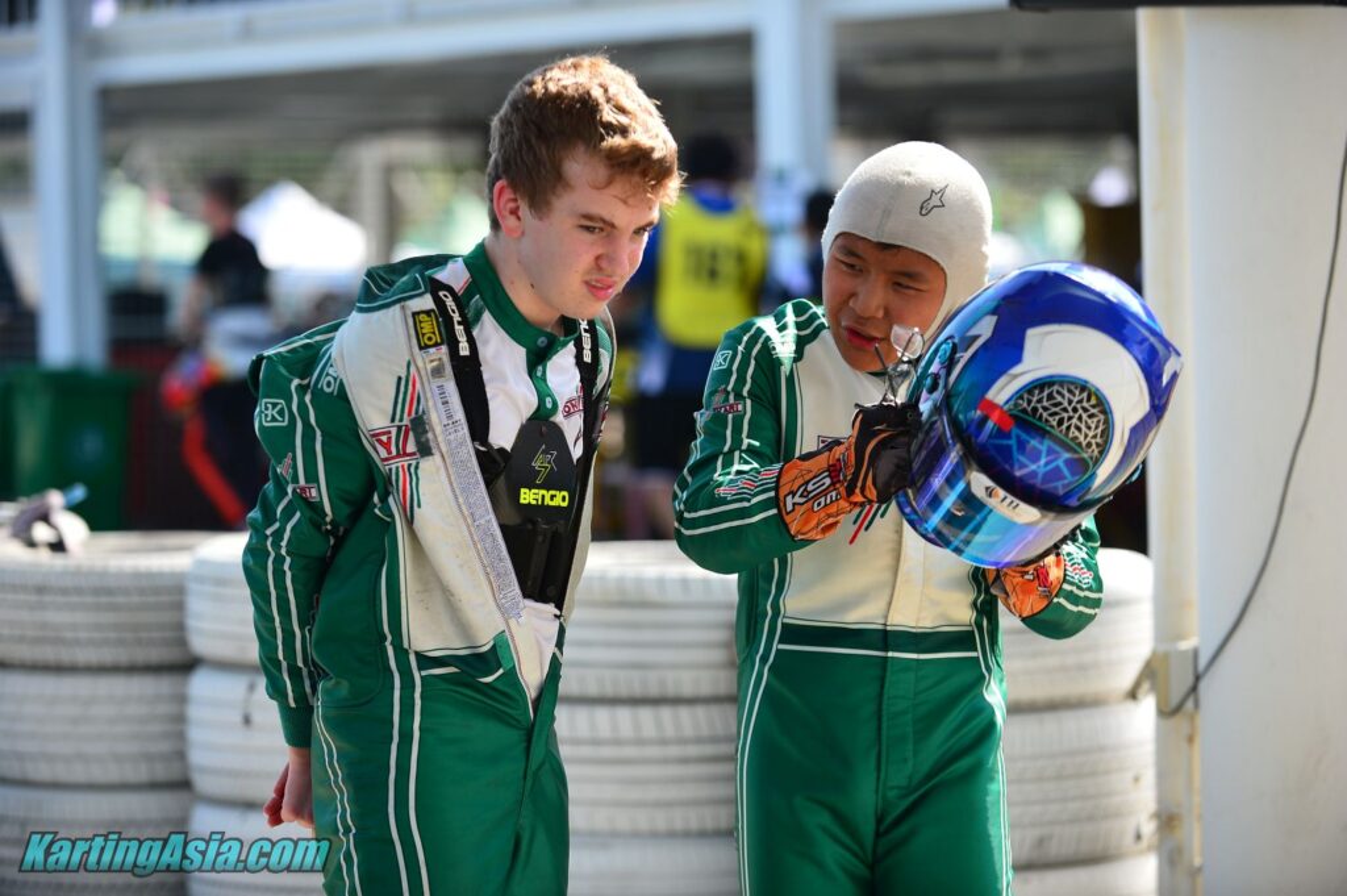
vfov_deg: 11.4
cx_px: 674
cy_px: 448
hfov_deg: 17.1
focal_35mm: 120
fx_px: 4486
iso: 100
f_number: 2.8
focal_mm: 120
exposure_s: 1/400
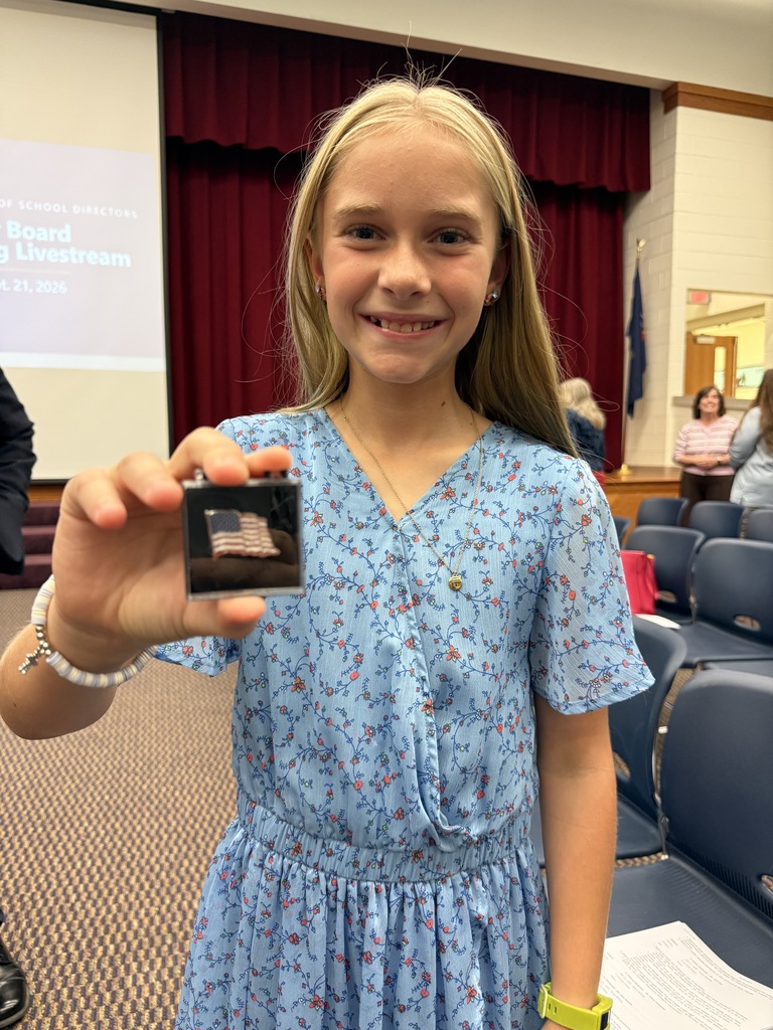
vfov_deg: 71.6
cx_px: 386
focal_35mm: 24
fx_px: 715
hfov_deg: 56.8
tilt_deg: -5.7
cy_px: 515
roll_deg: -1.2
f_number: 1.78
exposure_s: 1/60
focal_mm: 6.76
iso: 320
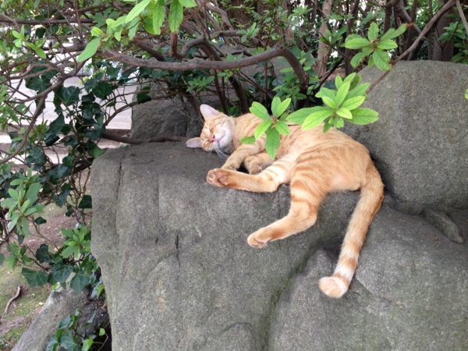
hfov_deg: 55.4
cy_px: 176
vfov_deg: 42.9
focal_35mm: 33
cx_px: 234
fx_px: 446
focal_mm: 4.13
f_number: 2.4
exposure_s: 1/60
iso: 50
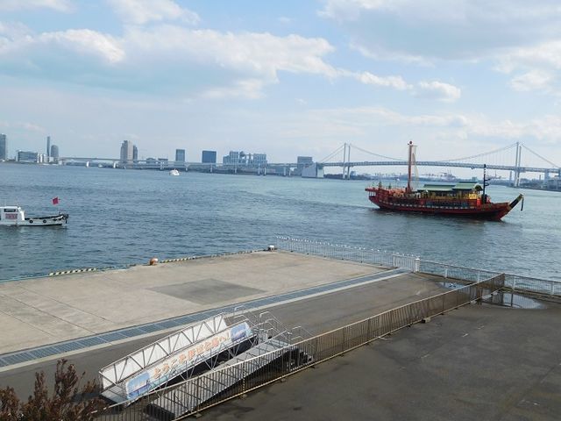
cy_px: 210
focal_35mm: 32
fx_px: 519
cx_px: 280
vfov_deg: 44.2
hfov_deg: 56.8
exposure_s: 1/400
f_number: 7.2
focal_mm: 5.7
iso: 125
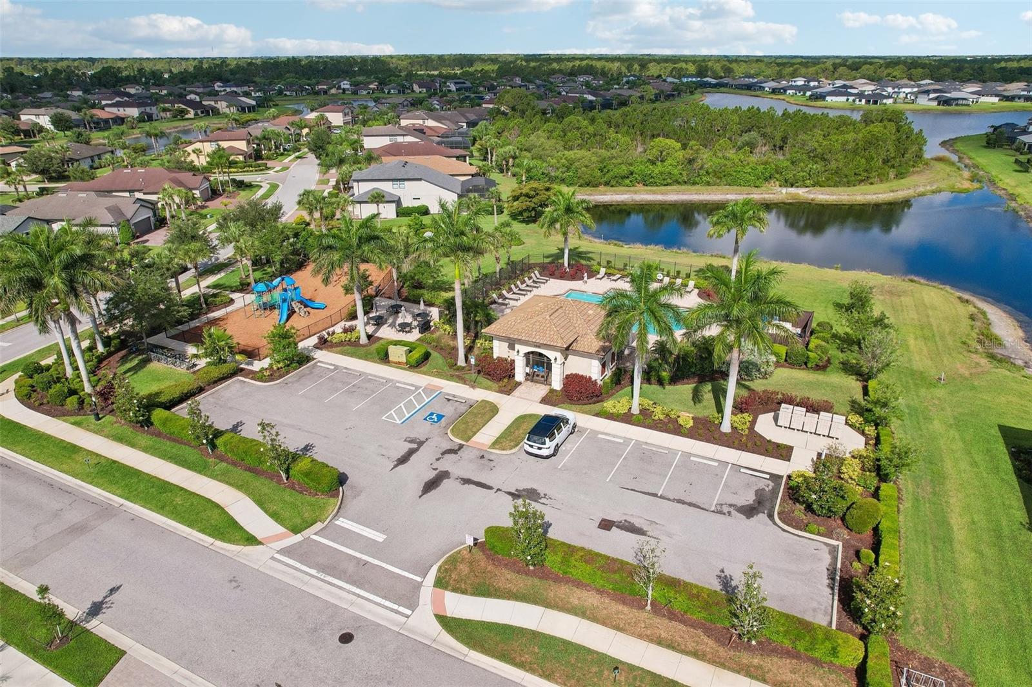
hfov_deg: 78.6
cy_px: 344
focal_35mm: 22
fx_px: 630
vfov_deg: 57.2
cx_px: 516
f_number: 2.8
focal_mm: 8.4
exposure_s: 1/400
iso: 120
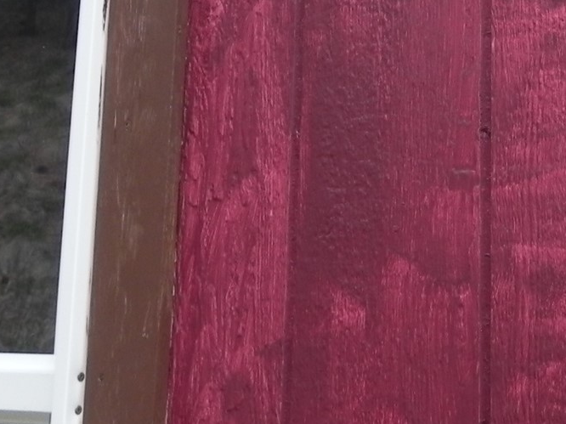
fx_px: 1308
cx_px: 574
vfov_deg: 17.8
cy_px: -28
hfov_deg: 23.3
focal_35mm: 80
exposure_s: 1/53
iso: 160
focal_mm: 4.6
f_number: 2.8
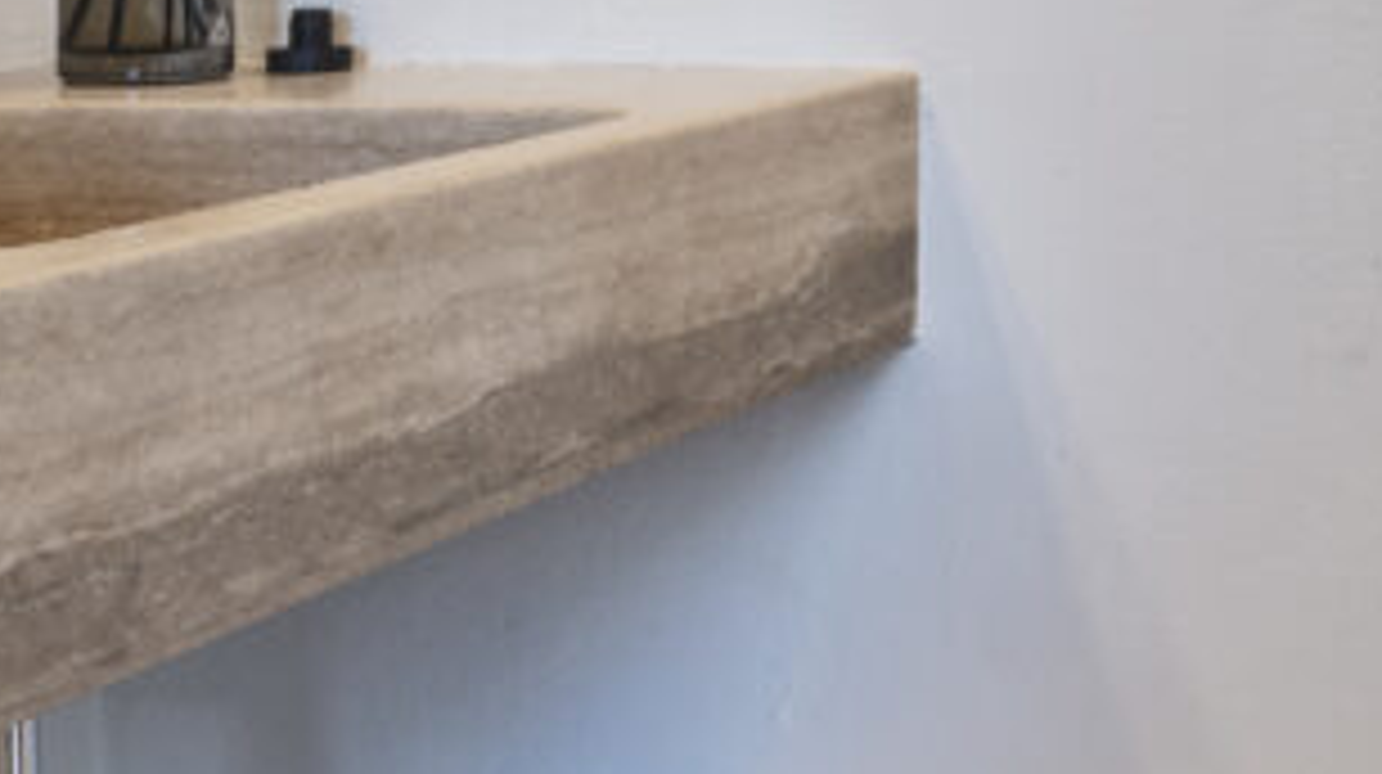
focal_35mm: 84
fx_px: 3075
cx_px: 2269
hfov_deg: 20.3
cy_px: -214
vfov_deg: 13.8
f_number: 10
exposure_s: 1/25
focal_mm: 16
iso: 400
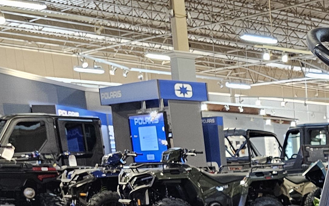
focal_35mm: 90
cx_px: 544
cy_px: 418
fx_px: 807
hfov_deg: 19.1
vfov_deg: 12.6
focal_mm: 6.3
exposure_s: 1/60
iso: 640
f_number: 1.7
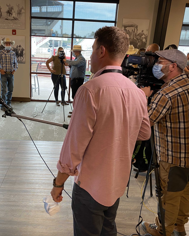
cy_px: 118
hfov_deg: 42.9
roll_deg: -2.9
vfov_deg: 52.8
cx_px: 67
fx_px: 238
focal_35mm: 34
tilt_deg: -17.8
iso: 80
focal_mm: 4.25
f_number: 1.8
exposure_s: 1/60
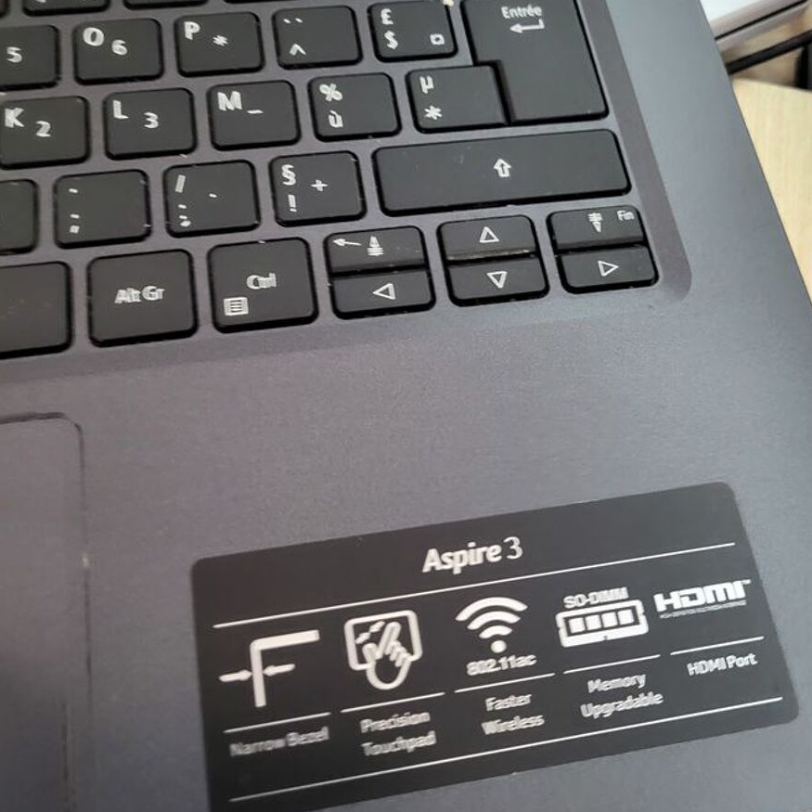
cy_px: 412
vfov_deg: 47.2
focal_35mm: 35
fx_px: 929
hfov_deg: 47.1
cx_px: 461
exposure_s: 1/33
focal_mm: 5.4
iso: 640
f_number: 1.8
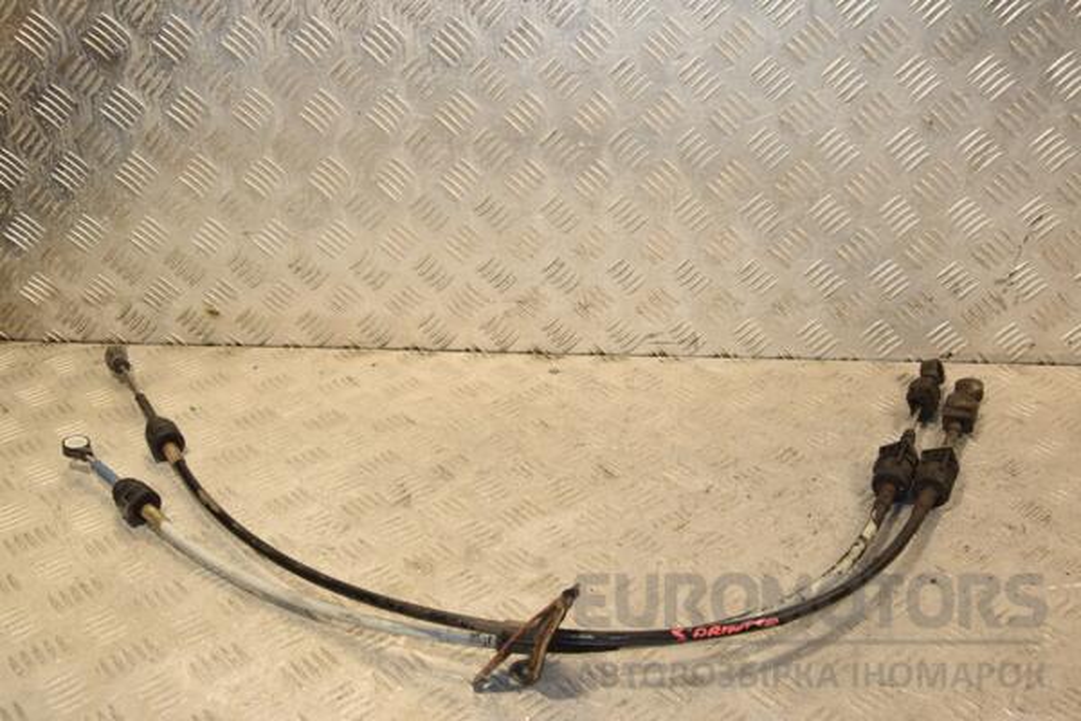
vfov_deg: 34.2
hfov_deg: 49.6
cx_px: 540
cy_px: 360
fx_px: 1171
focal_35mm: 39
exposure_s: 1/200
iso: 800
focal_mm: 26
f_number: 7.1
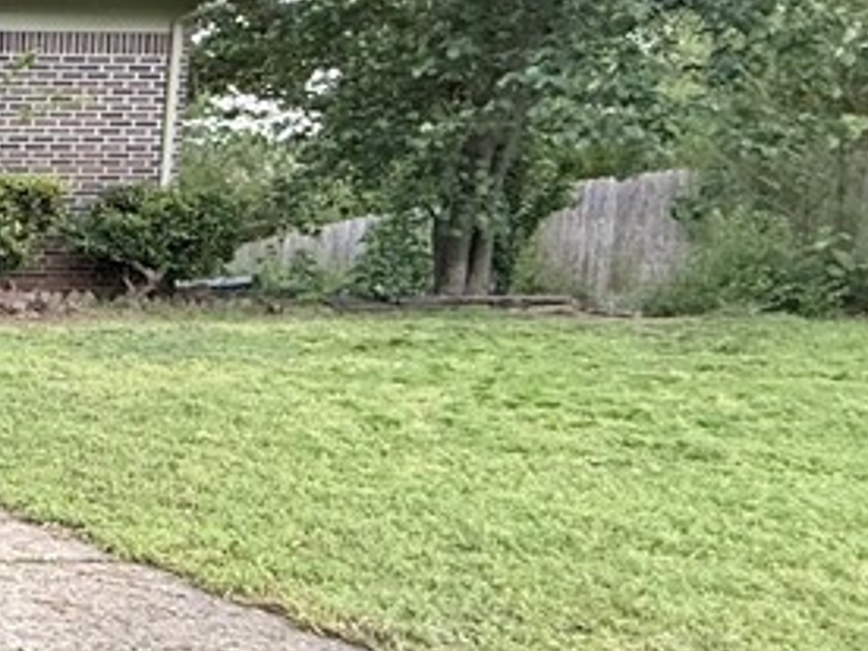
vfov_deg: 28.0
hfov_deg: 22.7
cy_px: 321
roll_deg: -0.7
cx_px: -660
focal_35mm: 52
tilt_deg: -5.2
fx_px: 1304
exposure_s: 1/99
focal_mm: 2.22
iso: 200
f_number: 2.2
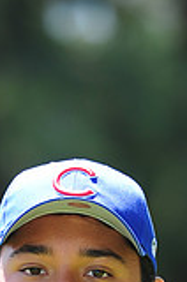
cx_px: 53
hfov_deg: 1.9
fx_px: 5681
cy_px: 437
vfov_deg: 2.8
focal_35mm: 726
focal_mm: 200
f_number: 4.5
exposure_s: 1/320
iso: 200
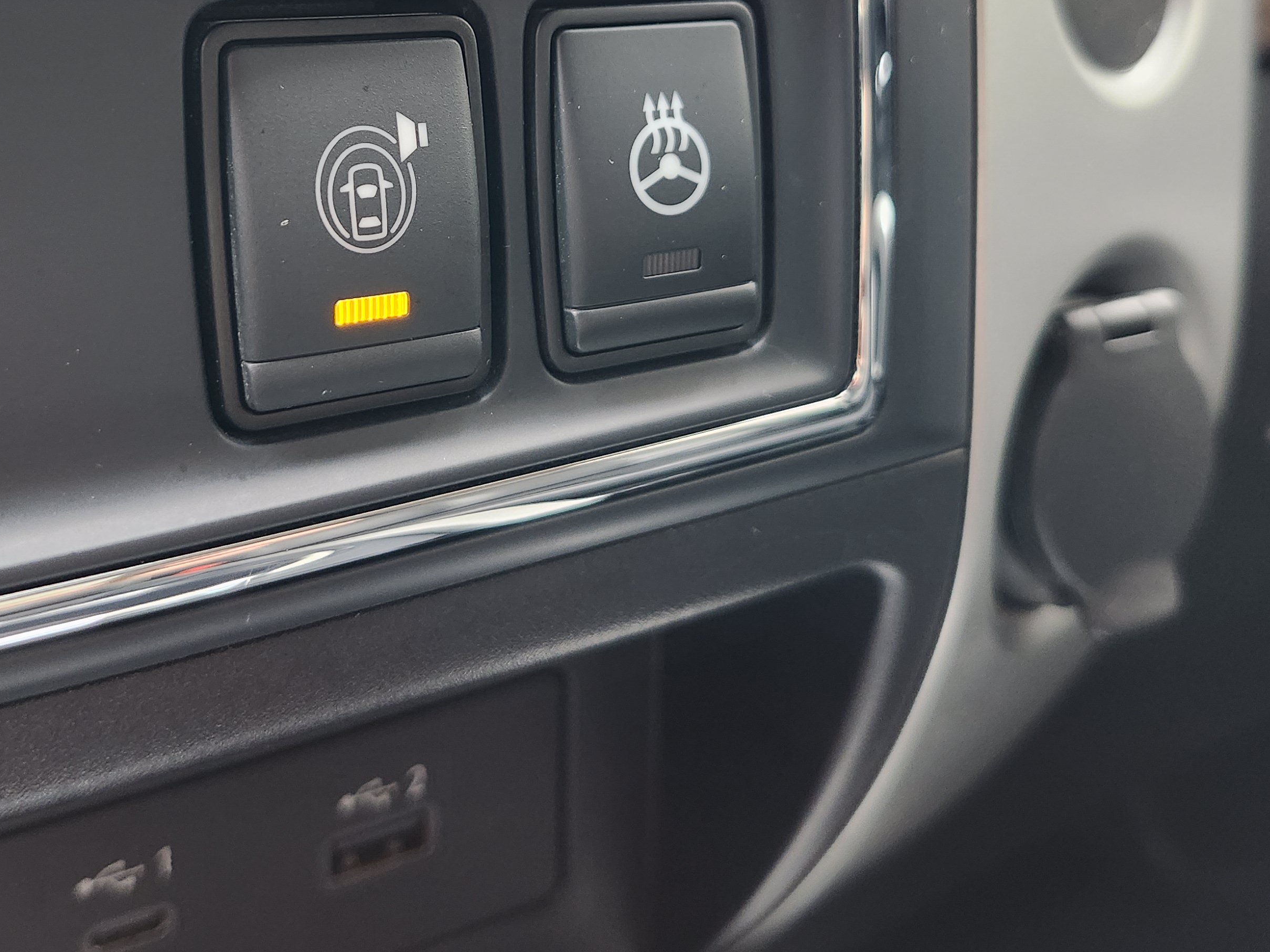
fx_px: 1394
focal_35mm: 38
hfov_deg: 48.8
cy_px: 195
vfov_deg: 36.5
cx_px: 546
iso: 500
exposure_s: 1/120
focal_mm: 5.54
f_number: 1.8
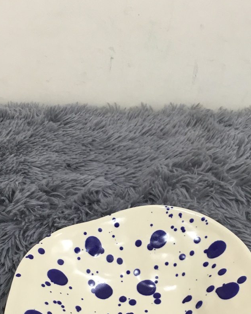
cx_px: 150
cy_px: 218
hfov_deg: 32.7
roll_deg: -0.1
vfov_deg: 39.7
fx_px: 427
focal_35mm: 46
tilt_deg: -44.4
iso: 64
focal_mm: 3.3
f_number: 2.4
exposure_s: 1/33
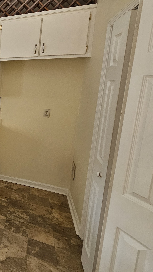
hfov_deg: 28.7
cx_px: -78
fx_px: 180
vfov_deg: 73.2
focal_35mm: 25
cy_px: 108
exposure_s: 1/60
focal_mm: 2.2
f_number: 2.2
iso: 250
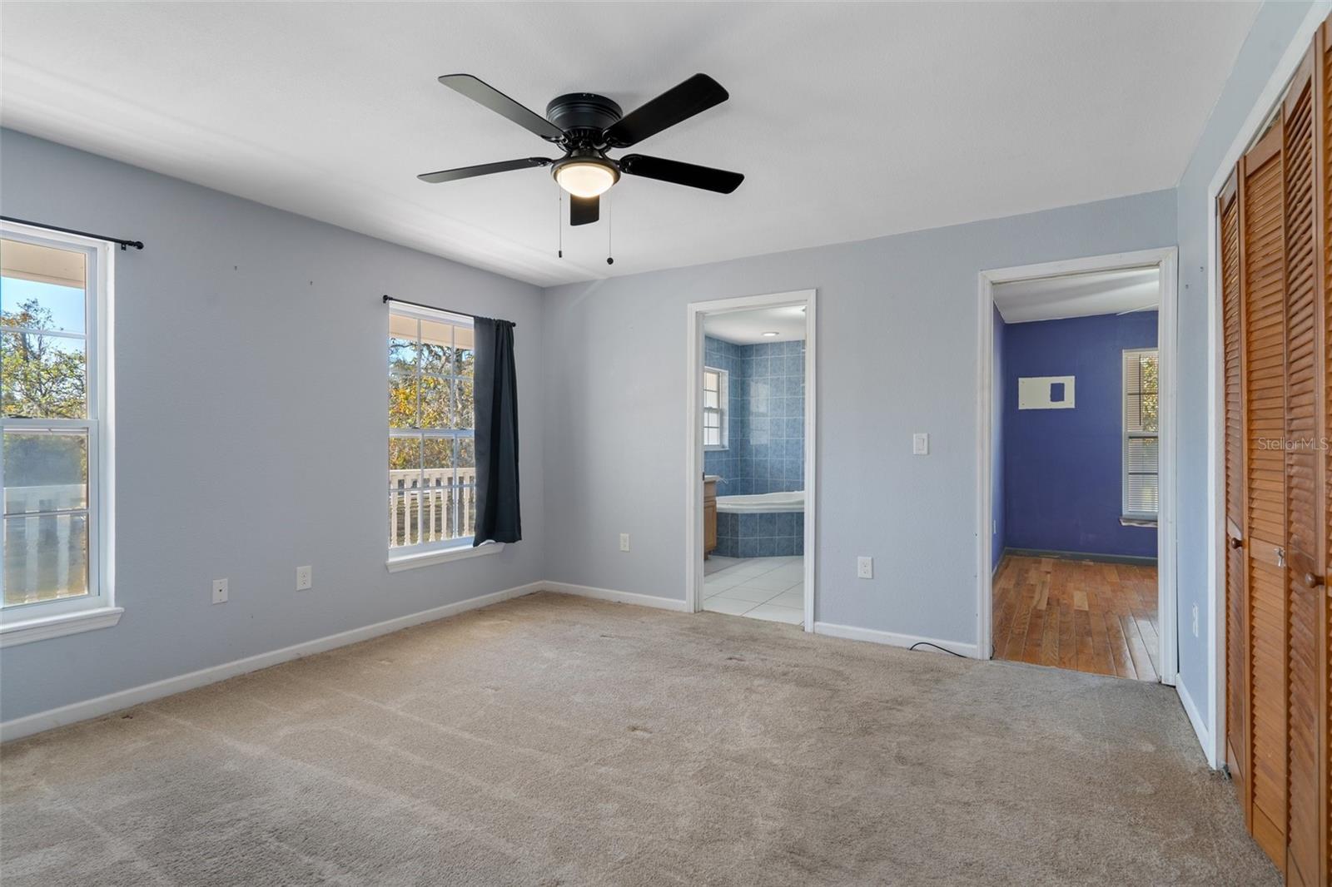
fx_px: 629
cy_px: 444
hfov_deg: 93.3
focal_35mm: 17
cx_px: 666
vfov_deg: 70.4
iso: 320
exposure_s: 1/2
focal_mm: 17
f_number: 8
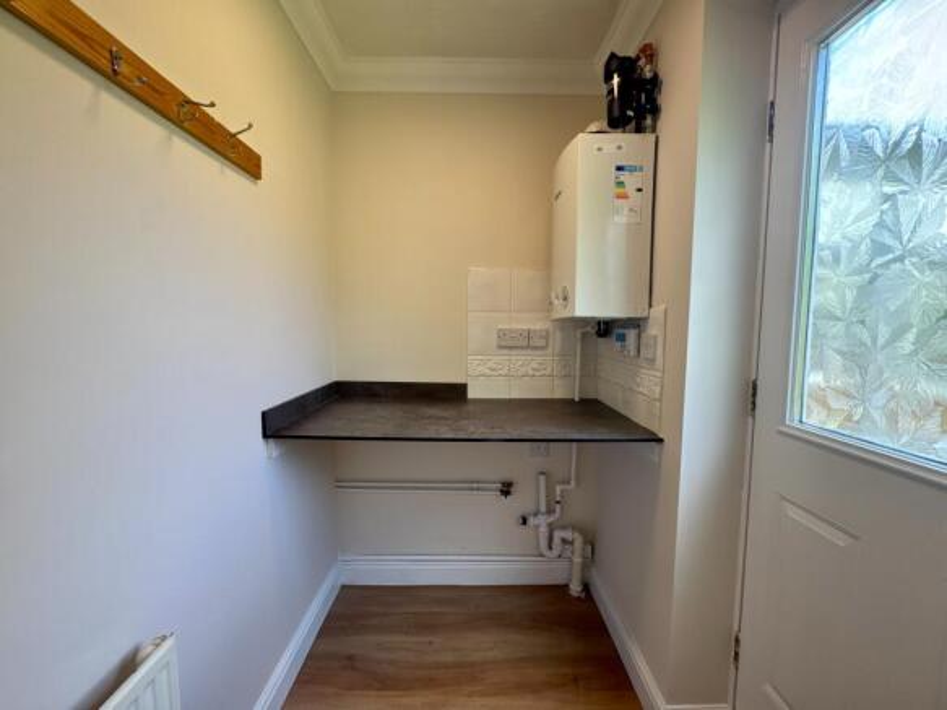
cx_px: 474
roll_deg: -1.2
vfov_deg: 85.7
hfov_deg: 102.1
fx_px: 383
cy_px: 355
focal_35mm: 14
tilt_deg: -4.5
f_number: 2.2
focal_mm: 2.22
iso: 64
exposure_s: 1/100
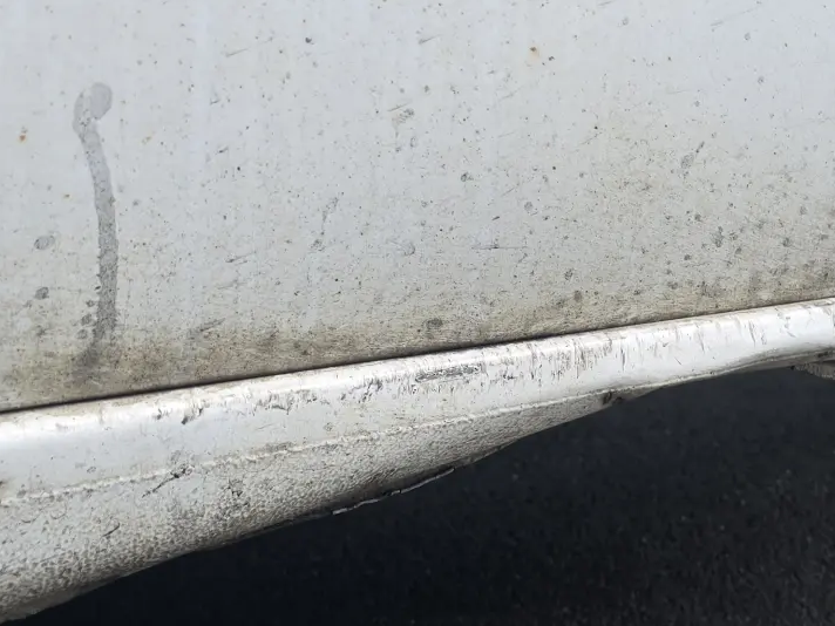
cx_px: 636
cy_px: 375
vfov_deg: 23.6
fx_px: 1496
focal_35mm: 62
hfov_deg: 30.6
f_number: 1.7
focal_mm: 6.3
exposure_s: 1/212
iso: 12
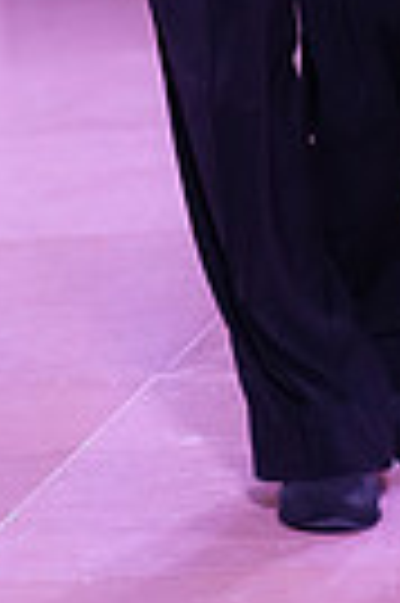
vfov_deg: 5.0
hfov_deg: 3.4
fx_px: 6750
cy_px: -486
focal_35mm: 404
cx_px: 690
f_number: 2.8
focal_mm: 93
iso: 1600
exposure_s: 1/400
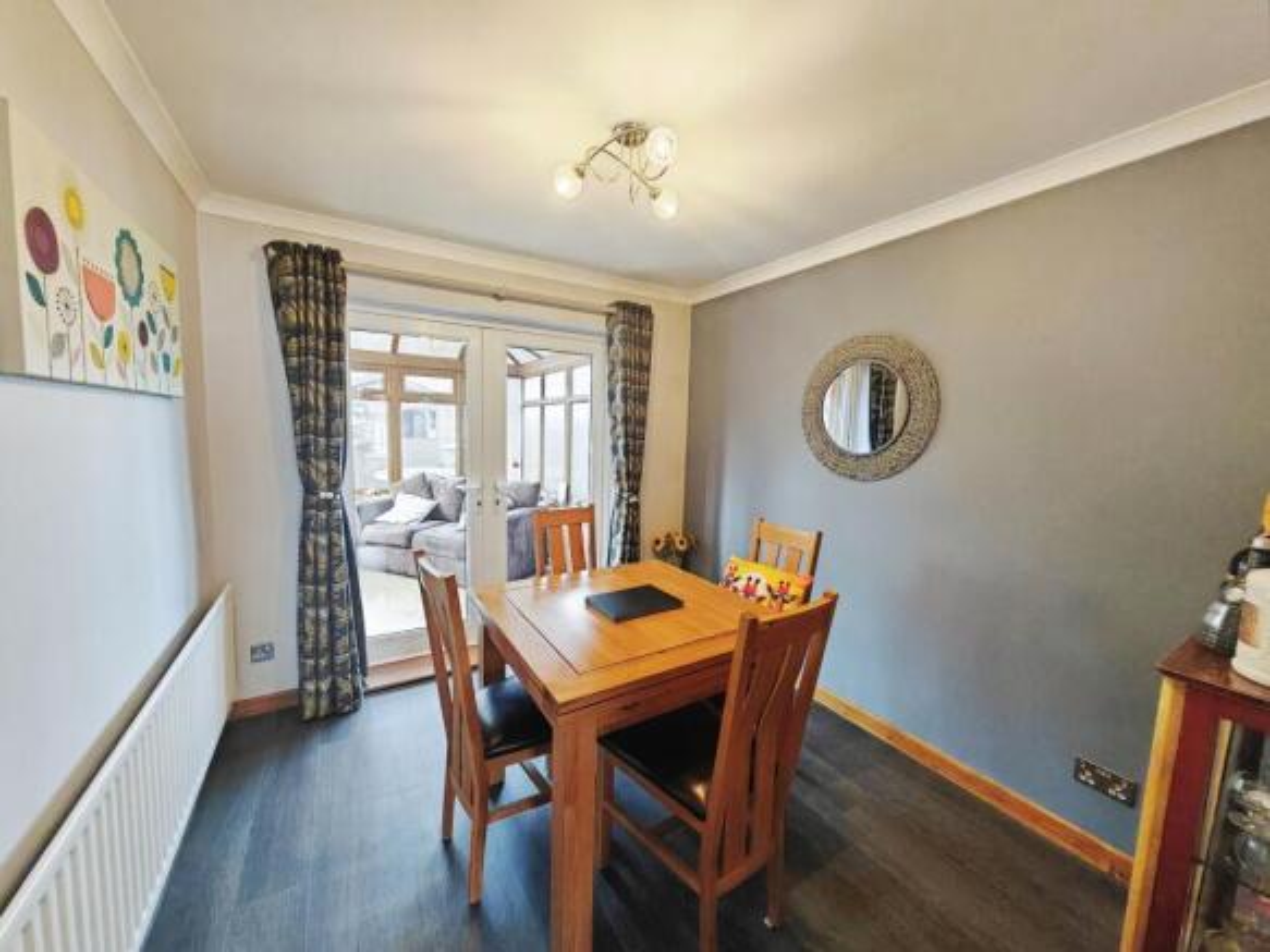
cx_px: 635
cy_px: 476
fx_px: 477
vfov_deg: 89.9
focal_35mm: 13
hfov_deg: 106.2
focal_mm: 1.82
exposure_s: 1/33
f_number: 2
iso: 400
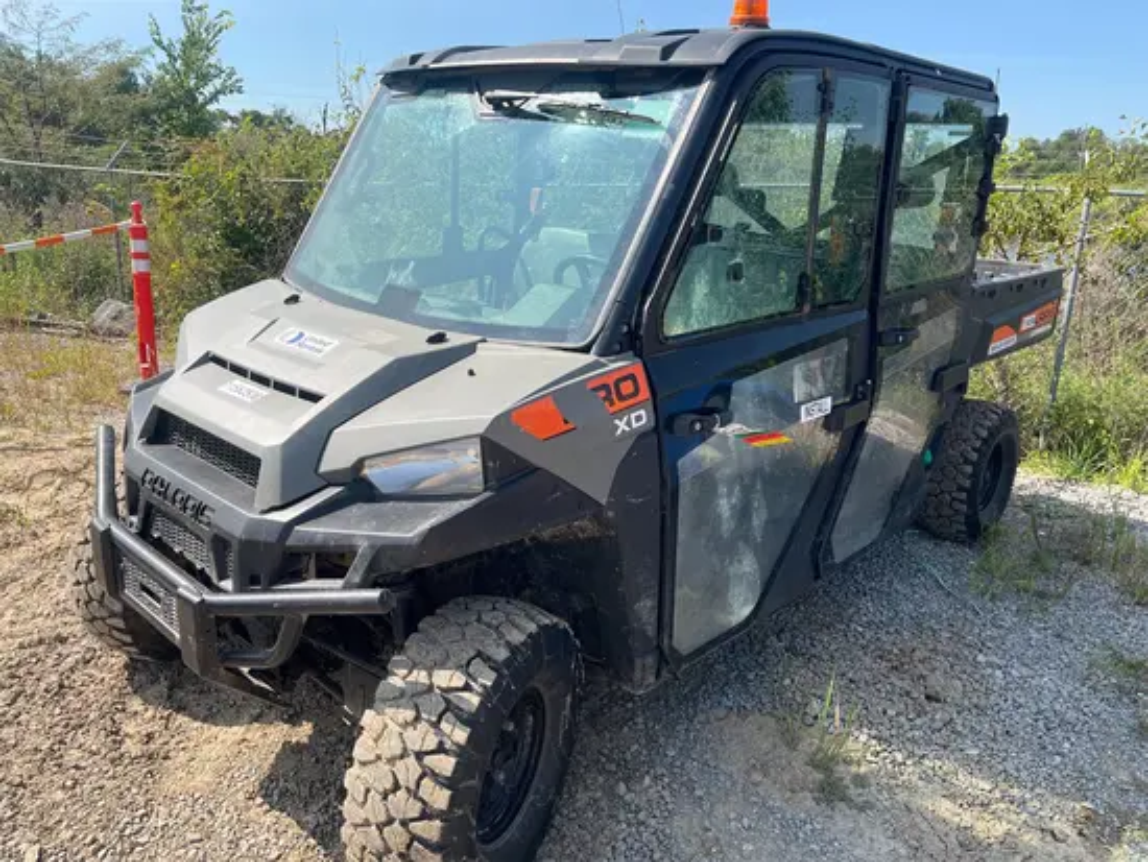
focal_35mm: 26
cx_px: 574
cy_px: 431
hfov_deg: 67.3
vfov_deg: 53.1
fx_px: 863
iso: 50
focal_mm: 5.1
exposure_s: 1/1802
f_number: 1.6
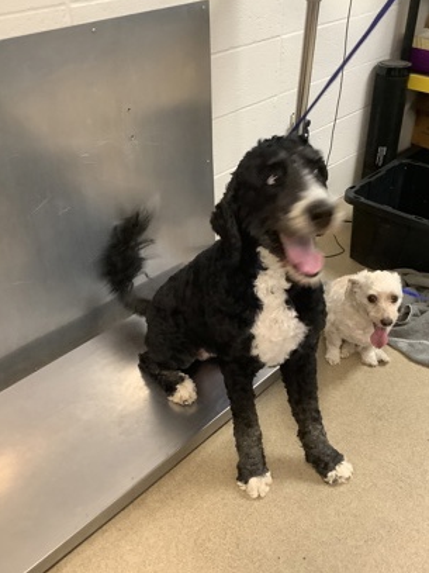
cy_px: 286
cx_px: 217
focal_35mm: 32
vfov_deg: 56.8
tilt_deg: -37.1
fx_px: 529
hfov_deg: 44.1
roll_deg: +2.7
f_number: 2.4
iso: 320
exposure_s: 1/40
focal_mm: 3.3
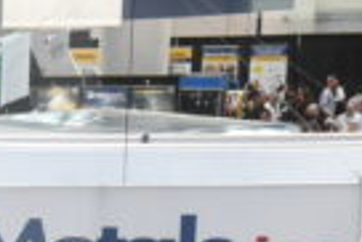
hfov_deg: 5.1
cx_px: -886
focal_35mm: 377
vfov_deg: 3.6
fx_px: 3795
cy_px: 690
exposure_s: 1/160
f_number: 4.5
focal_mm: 50
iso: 4000
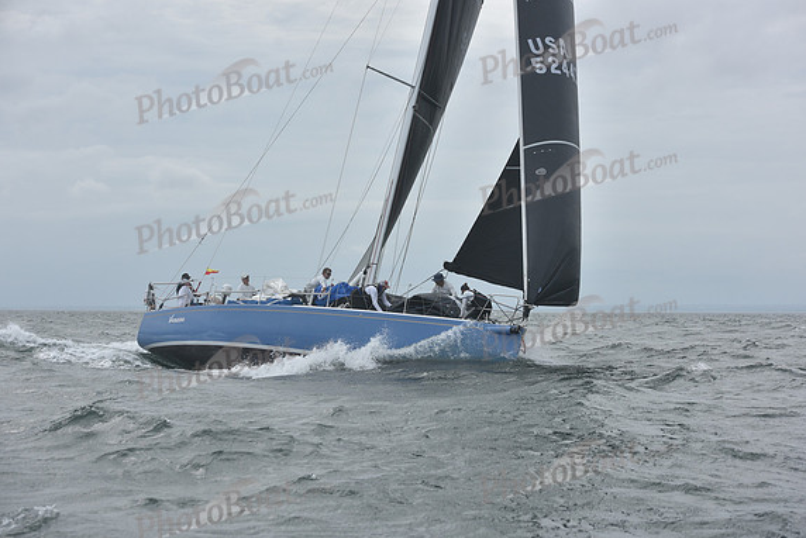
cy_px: 271
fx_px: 1590
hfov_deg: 28.4
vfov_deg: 19.2
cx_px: 407
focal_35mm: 71
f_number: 6.3
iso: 200
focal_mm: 70
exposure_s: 1/1250
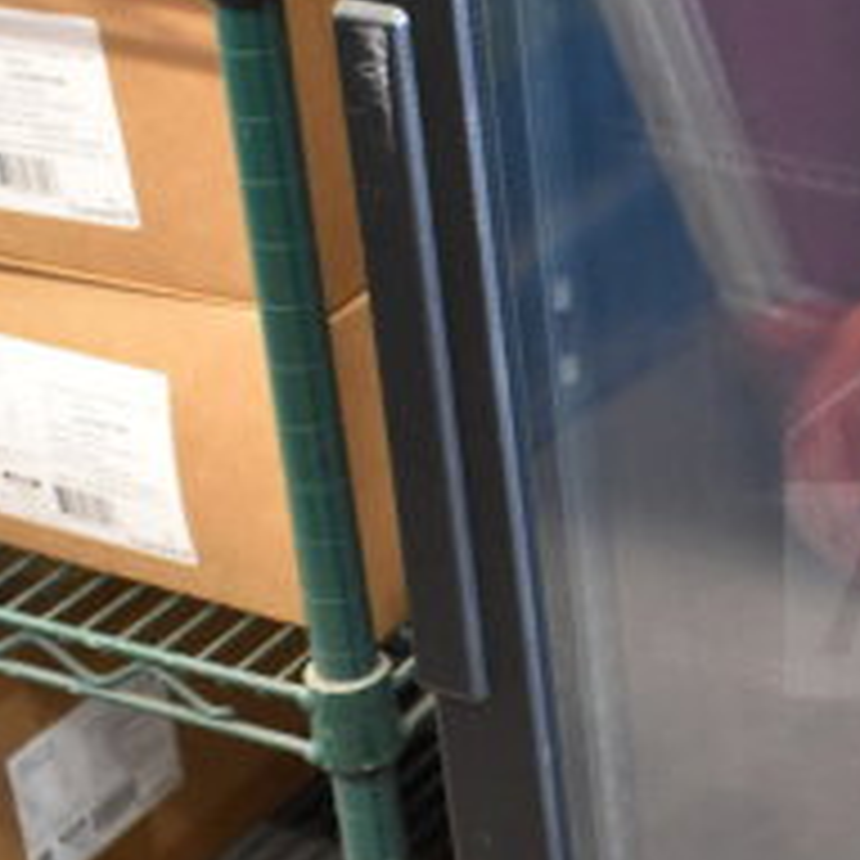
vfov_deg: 15.8
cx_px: 1288
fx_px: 3092
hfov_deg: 14.7
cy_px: 340
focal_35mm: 110
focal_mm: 18
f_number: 3.5
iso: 1800
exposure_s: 1/30
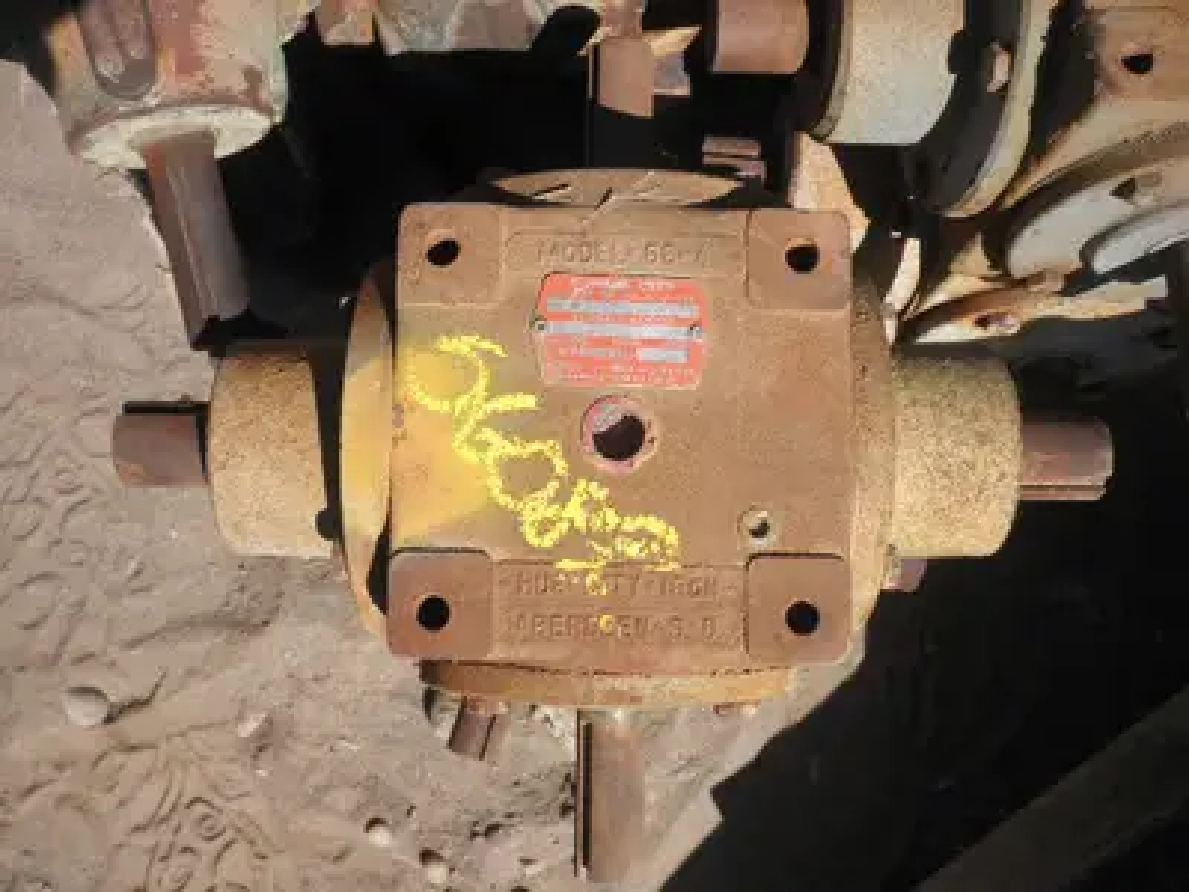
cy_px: 446
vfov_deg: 40.7
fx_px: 1202
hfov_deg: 52.6
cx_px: 594
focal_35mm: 35
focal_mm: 6.1
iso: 64
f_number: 9.1
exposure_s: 1/125
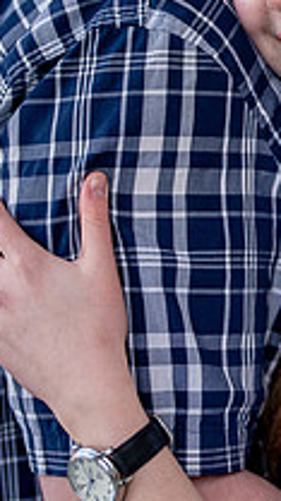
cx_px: 331
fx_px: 1502
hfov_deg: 10.5
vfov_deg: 18.9
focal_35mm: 113
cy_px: 158
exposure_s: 1/6400
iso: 1000
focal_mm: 50
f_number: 1.8
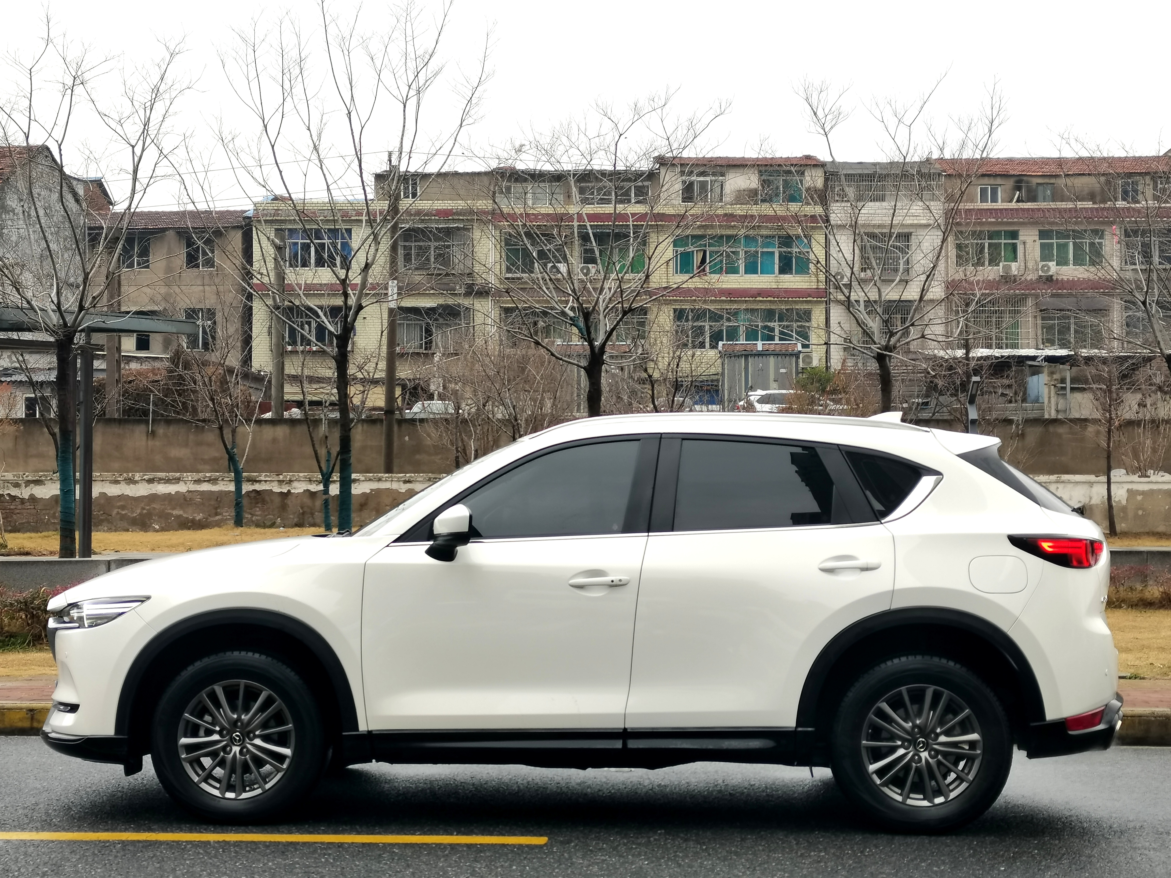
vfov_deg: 28.0
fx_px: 1759
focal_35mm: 52
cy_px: 439
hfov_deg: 36.8
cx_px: 586
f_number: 1.8
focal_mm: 5.58
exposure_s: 1/120
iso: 80
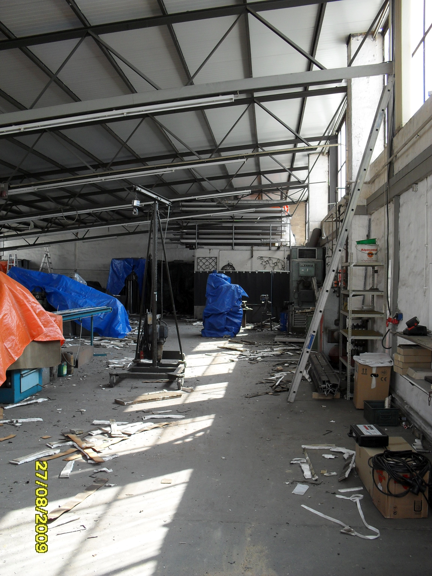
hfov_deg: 40.7
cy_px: 288
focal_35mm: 35
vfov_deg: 52.6
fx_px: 582
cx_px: 216
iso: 100
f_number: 3.2
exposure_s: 1/90
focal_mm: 6.3
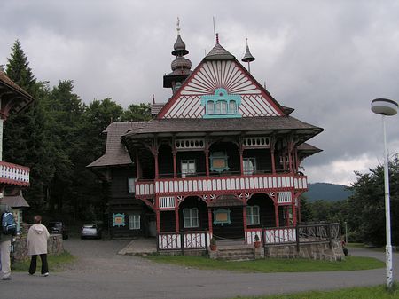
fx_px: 415
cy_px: 150
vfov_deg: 39.6
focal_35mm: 36
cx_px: 200
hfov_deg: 51.4
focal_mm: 6
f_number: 3.2
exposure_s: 1/500
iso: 50
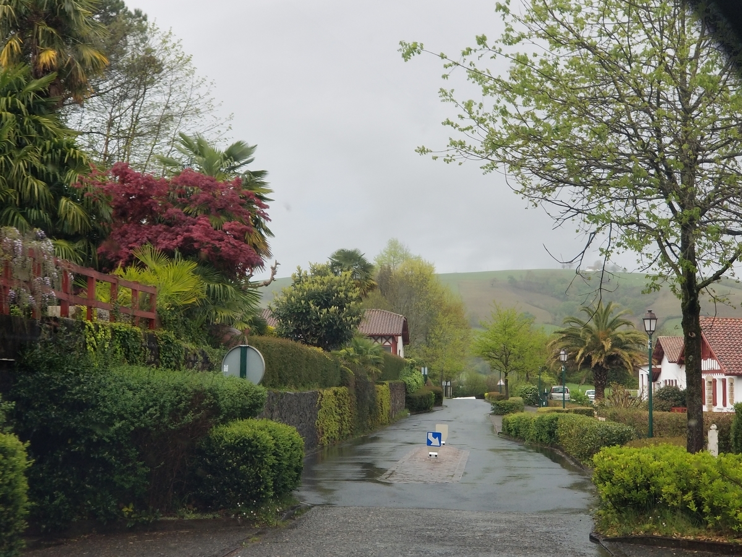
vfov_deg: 28.0
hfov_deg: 36.8
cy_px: 278
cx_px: 371
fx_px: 1115
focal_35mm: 52
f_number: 2.4
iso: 25
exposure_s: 1/428
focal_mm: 6
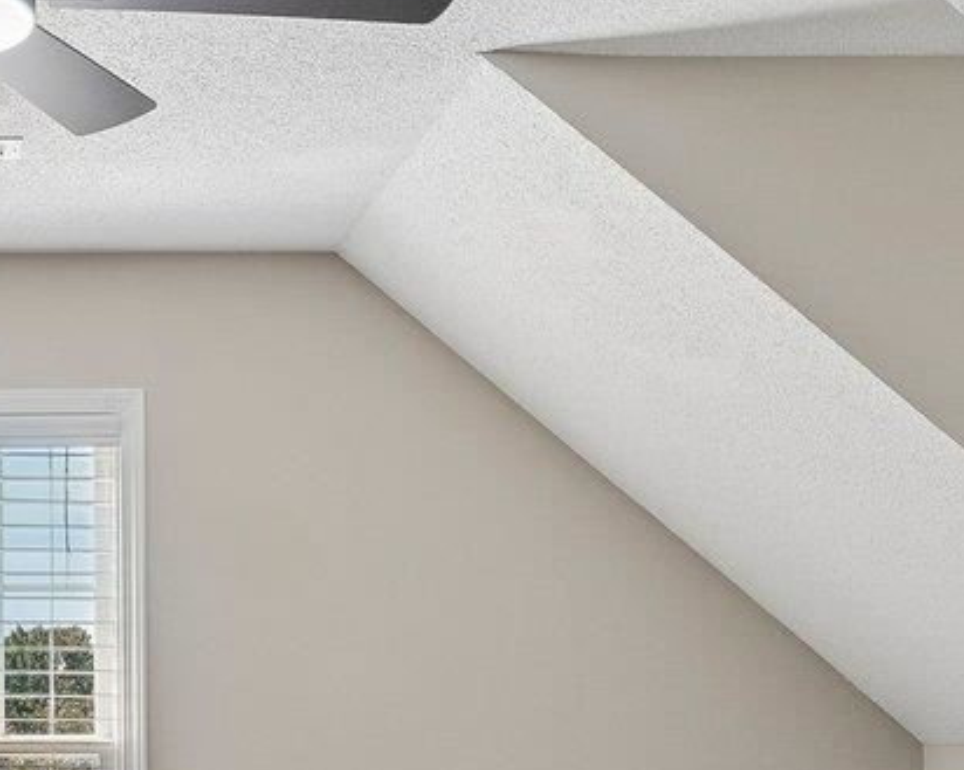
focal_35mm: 70
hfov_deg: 25.6
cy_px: 830
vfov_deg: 20.9
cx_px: -28
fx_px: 1996
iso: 320
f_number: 8
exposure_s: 1/30
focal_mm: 10
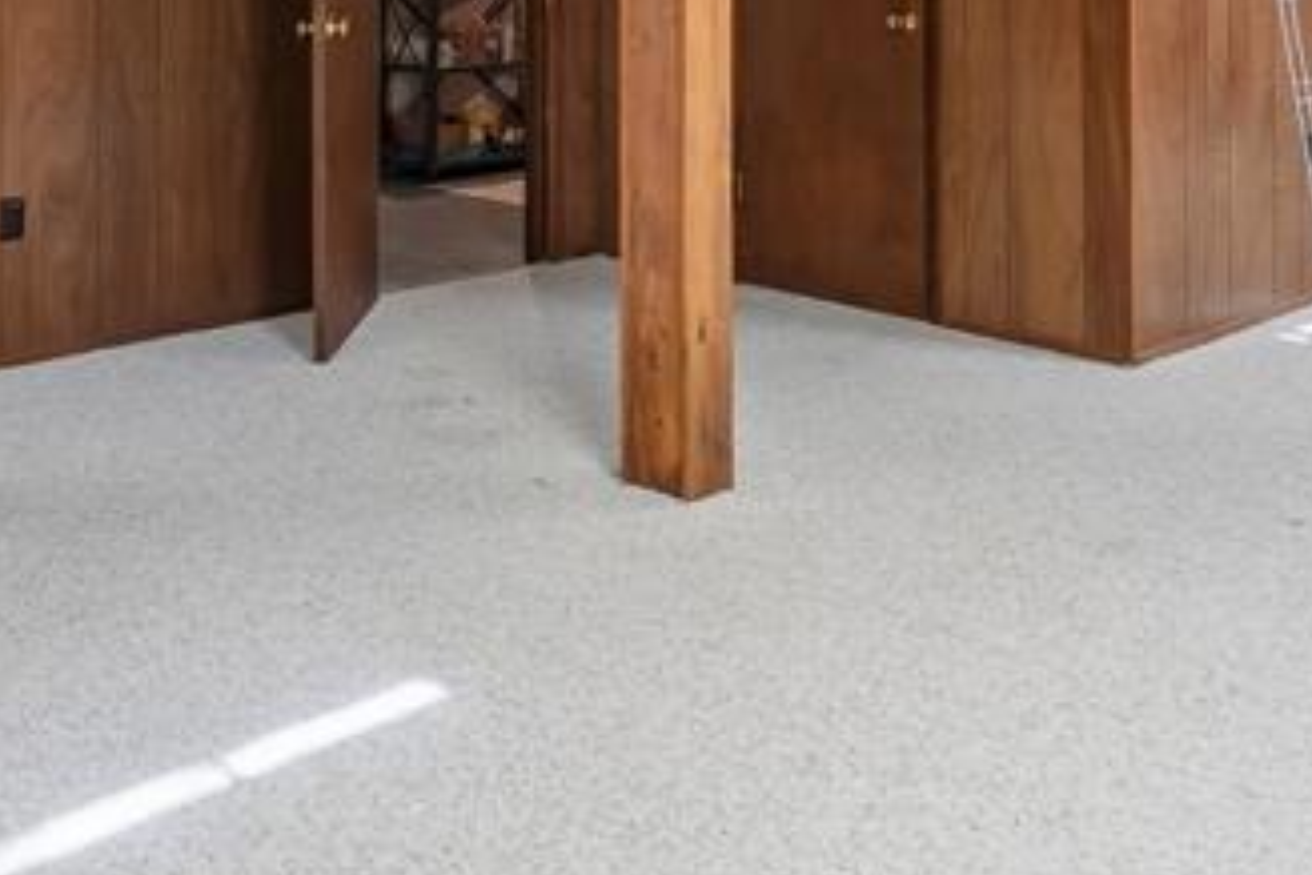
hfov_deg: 41.8
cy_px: -112
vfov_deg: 26.2
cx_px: 758
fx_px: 1713
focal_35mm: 47
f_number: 8
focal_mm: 10
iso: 400
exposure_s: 1/15
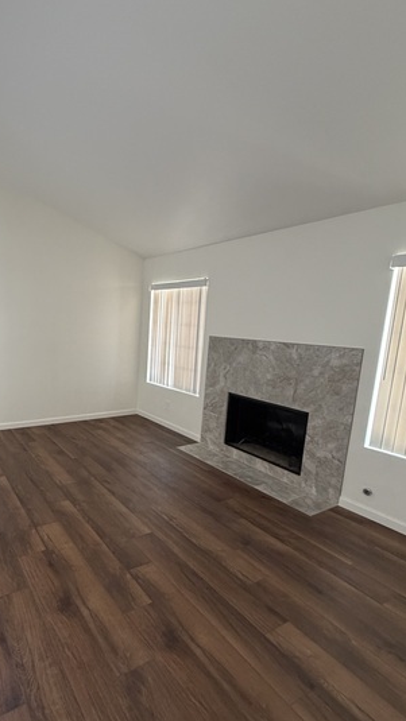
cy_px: 385
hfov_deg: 55.5
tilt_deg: -10.1
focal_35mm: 19
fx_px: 364
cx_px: 101
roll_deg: -3.1
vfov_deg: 89.4
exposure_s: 1/76
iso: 320
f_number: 2.2
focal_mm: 2.22
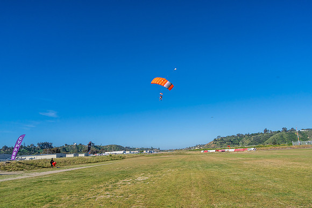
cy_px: 104
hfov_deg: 69.4
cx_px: 156
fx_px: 225
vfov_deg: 49.6
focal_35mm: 26
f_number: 13
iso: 800
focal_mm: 26
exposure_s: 1/1600
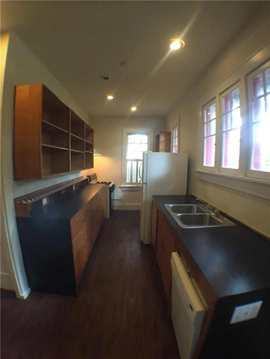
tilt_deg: -5.4
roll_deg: -0.7
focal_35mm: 29
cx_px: 135
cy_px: 180
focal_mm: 4.15
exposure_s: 1/24
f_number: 2.2
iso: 250
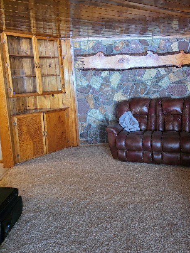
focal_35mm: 29
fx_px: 212
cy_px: 106
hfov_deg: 47.8
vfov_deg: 61.3
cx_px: 118
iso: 1250
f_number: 1.7
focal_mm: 6.3
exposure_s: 1/120
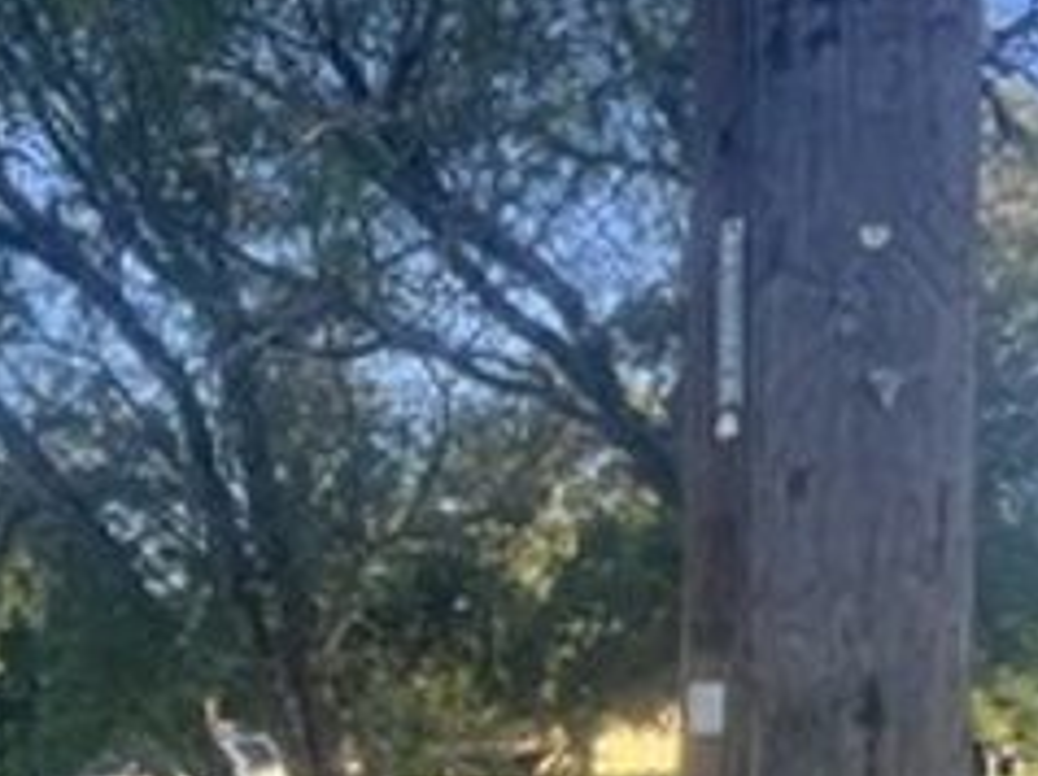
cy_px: 872
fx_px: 1678
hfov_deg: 26.6
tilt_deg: -4.0
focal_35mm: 56
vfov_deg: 24.2
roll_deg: -0.5
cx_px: -445
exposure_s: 1/241
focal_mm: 1.57
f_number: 1.8
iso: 32
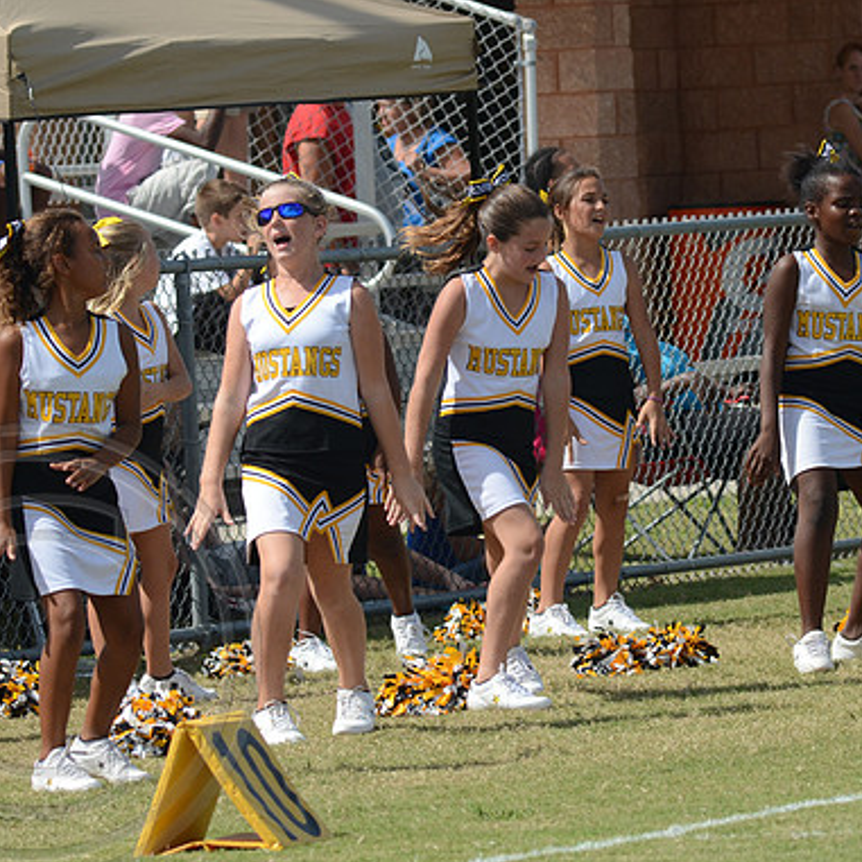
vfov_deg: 4.5
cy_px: 432
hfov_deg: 4.5
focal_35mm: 387
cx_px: 437
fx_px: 10903
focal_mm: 200
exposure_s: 1/1000
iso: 400
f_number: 9
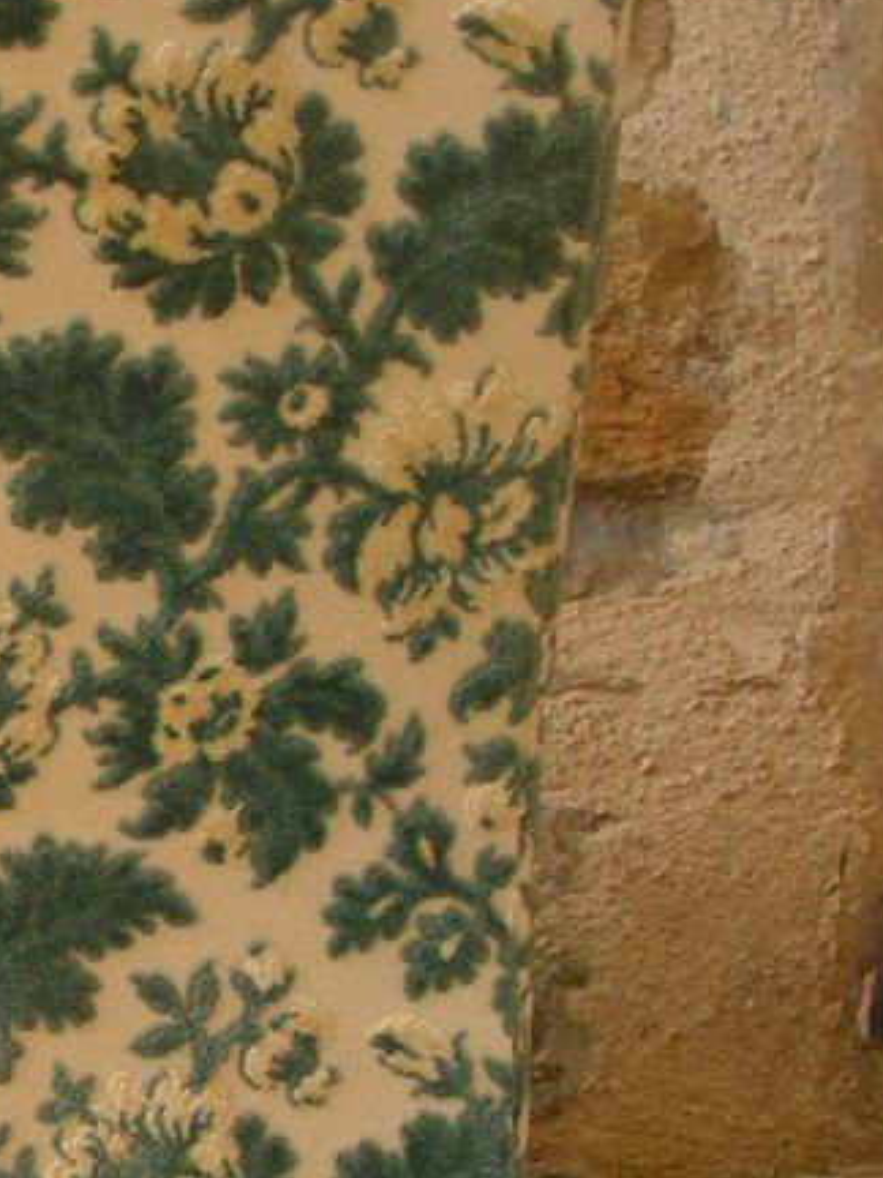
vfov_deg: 17.7
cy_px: 773
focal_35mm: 111
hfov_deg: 13.0
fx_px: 3775
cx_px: -196
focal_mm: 6
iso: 64
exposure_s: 1/100
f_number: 3.2
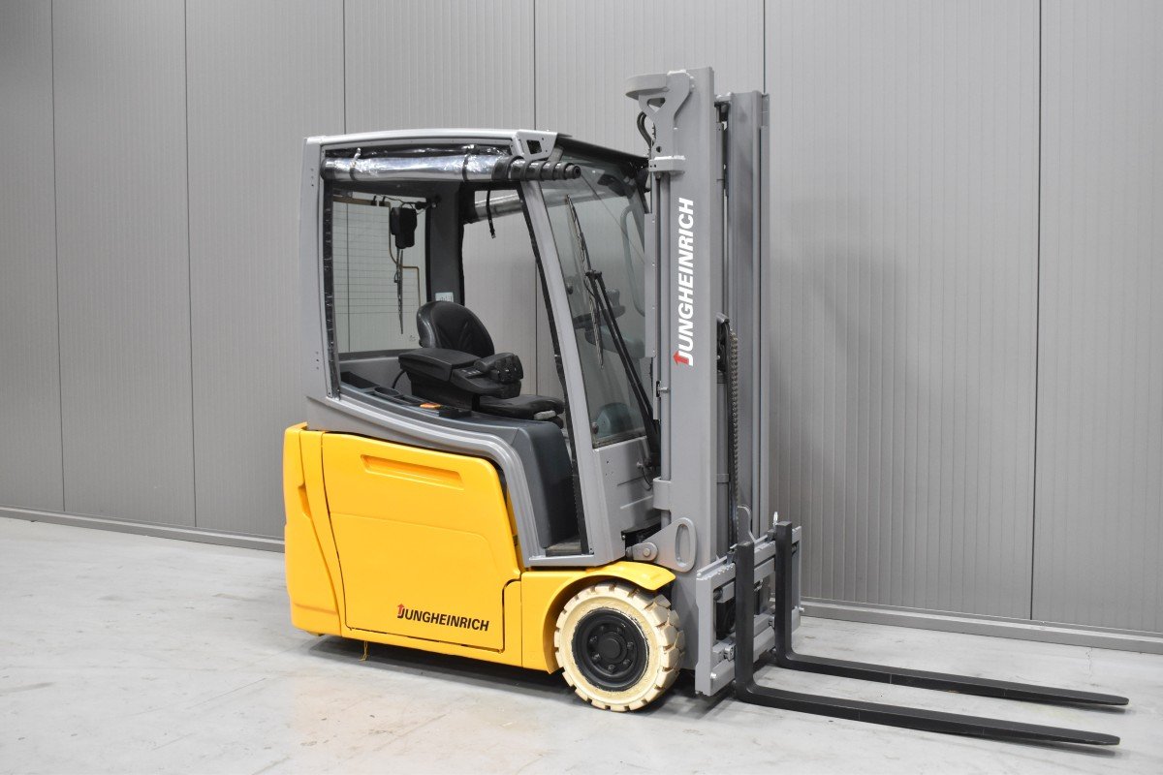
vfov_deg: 36.9
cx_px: 582
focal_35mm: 36
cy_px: 388
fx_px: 1163
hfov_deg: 53.1
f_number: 5
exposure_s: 1/40
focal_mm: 24
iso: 1600
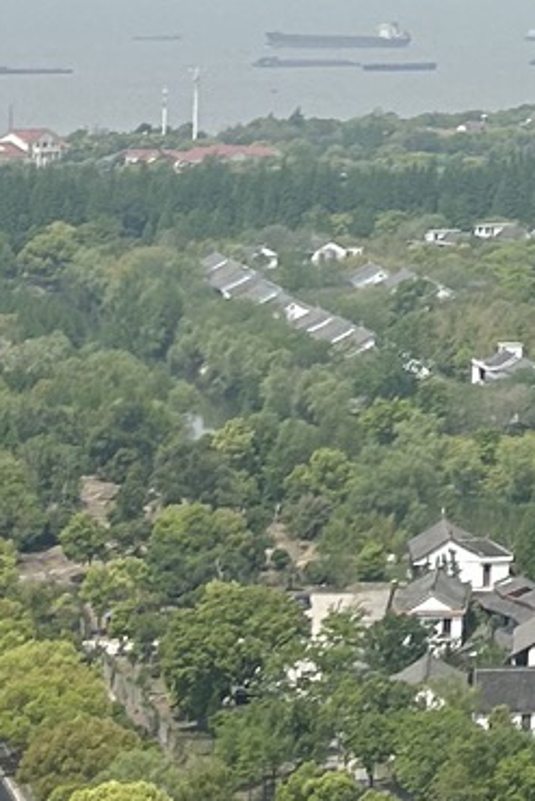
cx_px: 1354
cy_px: -145
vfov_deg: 13.7
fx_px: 3251
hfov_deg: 8.5
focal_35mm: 146
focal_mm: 5.7
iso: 50
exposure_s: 1/6993
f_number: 1.5
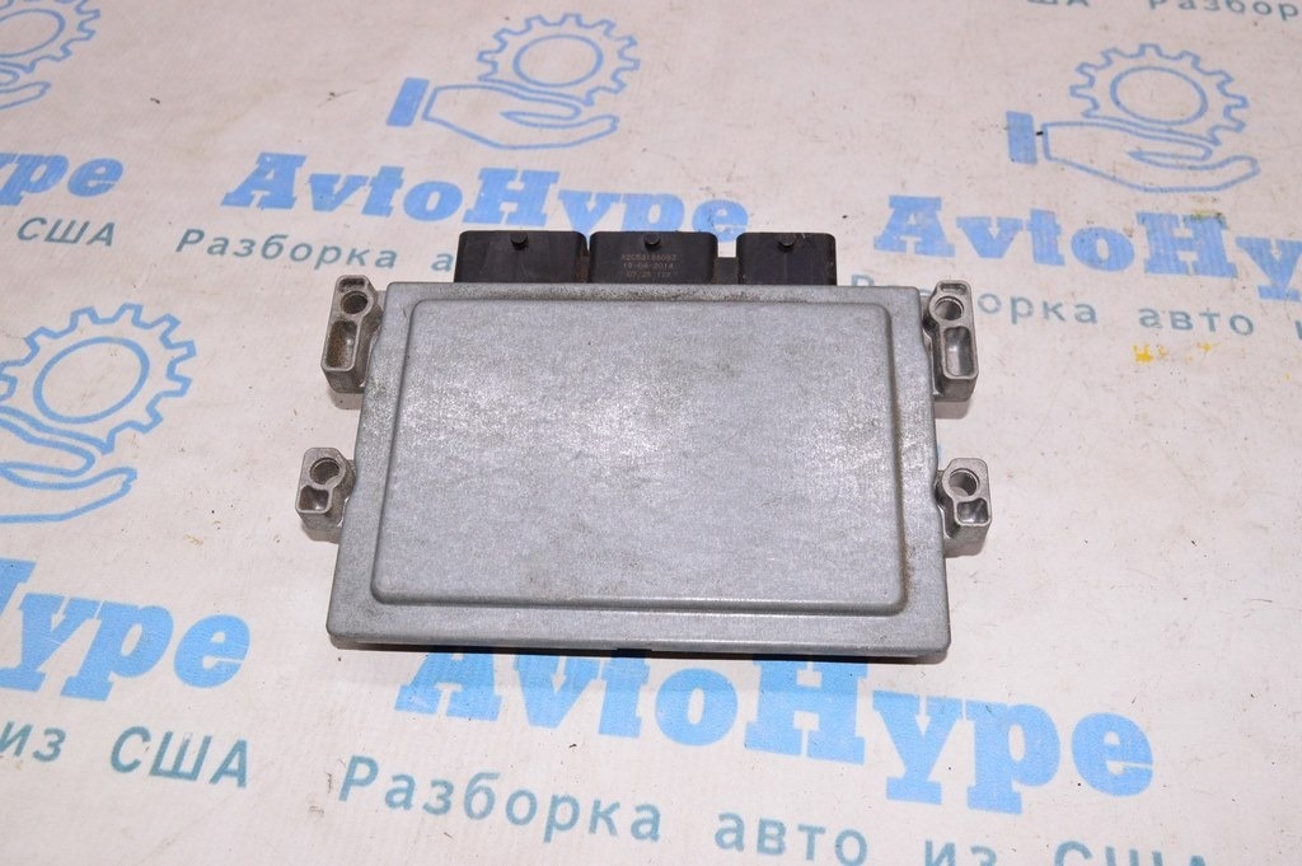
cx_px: 651
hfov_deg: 57.3
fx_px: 1193
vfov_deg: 39.9
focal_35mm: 33
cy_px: 433
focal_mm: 22
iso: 1600
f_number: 8
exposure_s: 1/160
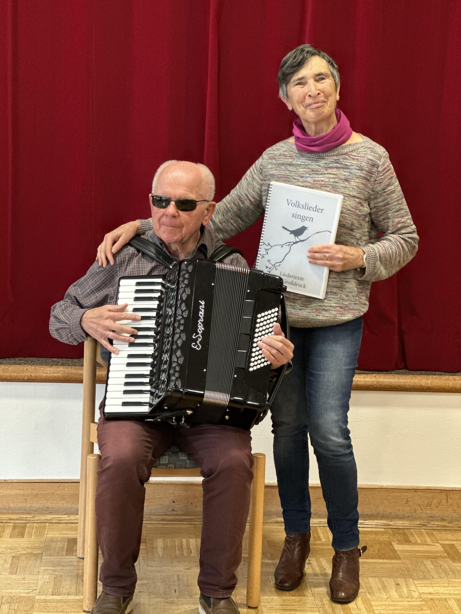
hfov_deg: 19.1
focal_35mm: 77
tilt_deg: -9.0
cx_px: 230
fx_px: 1367
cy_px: 307
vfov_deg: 25.3
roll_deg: -2.2
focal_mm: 9
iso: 400
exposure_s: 1/33
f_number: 2.8
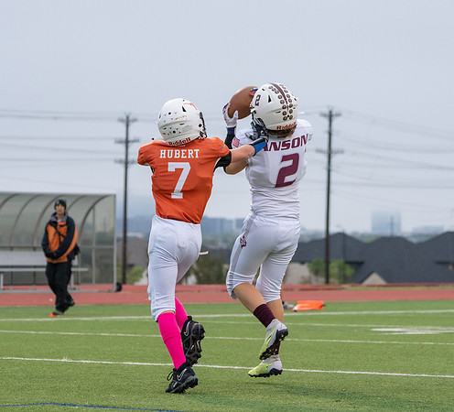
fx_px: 2375
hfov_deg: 10.9
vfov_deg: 9.9
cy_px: 187
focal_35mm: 168
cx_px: 267
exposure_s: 1/1000
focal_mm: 114
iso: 3200
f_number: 5
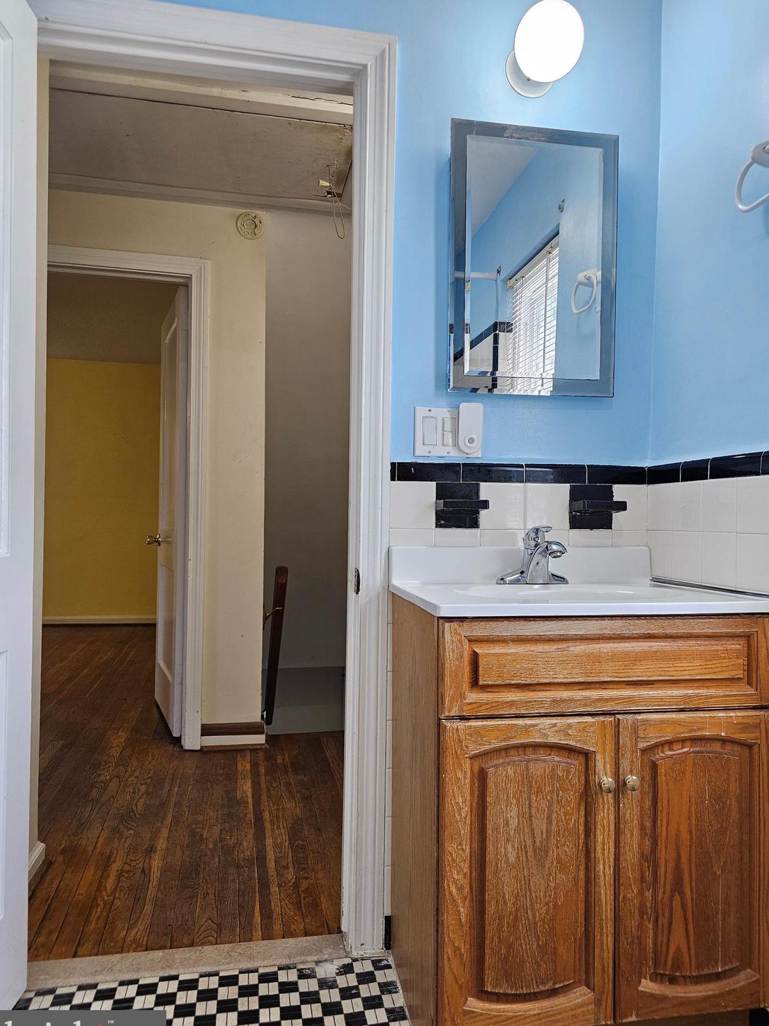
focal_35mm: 24
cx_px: 394
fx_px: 711
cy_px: 532
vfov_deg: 71.6
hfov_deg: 56.8
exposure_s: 1/120
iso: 100
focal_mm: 6.3
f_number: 1.7
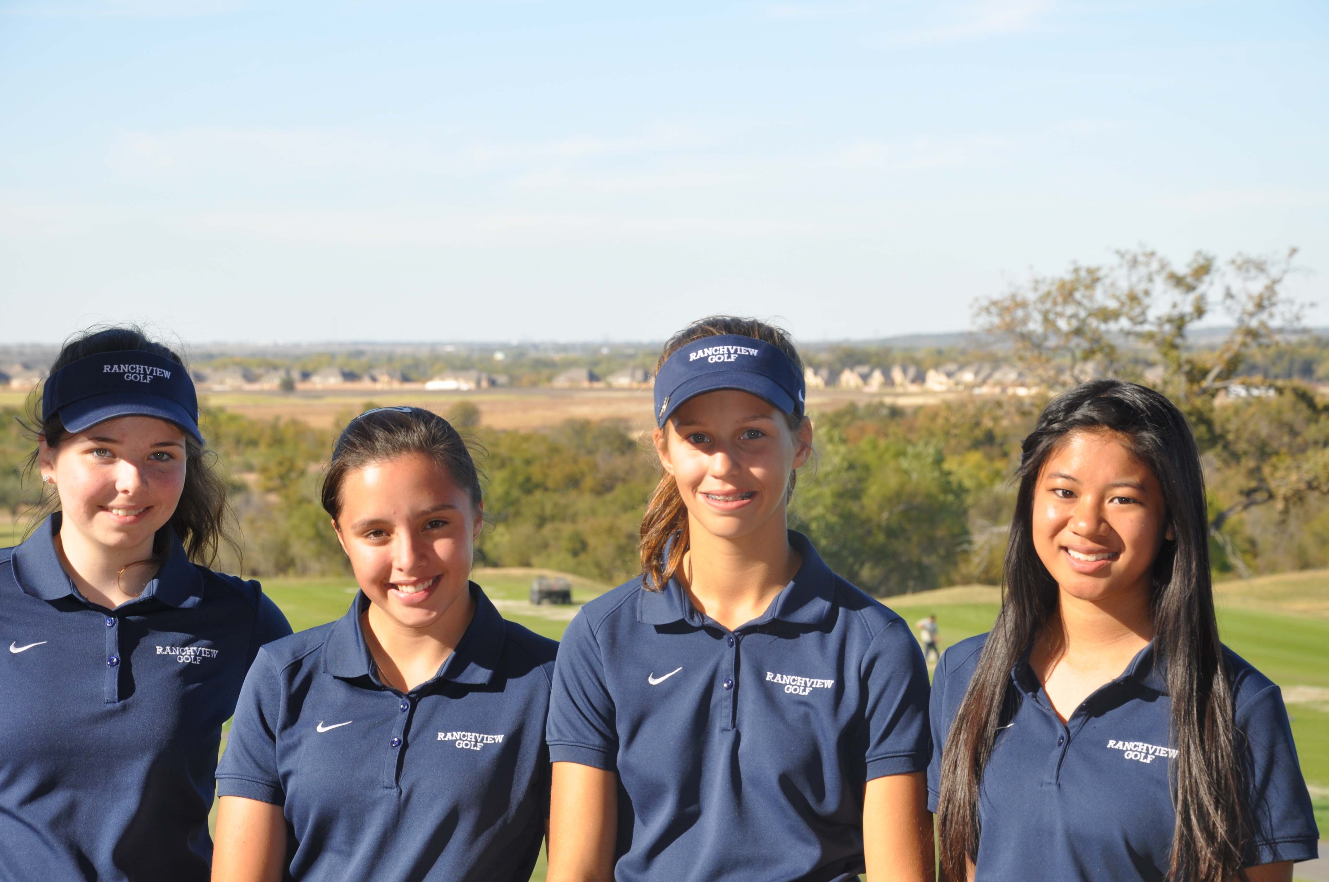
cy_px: 441
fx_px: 3872
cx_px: 664
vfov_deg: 13.0
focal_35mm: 105
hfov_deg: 19.5
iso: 200
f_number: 9
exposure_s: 1/200
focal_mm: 70
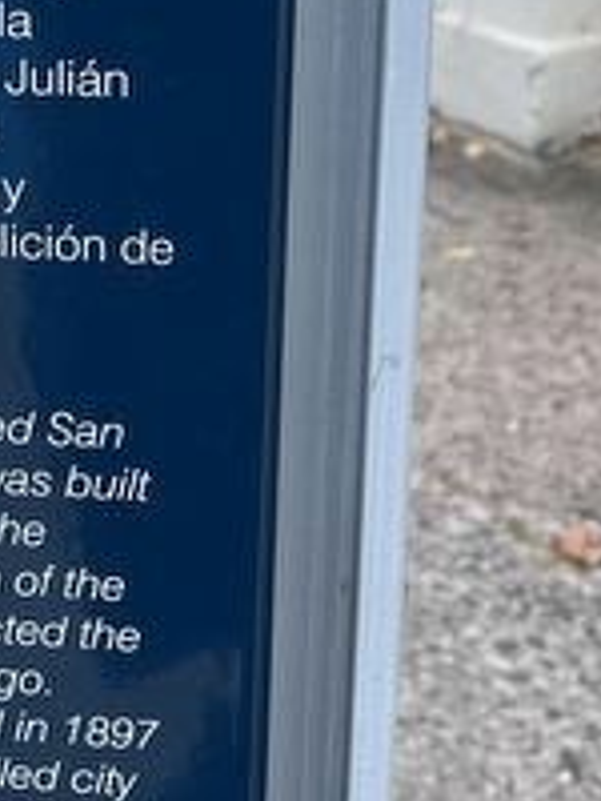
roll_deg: +0.4
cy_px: 8
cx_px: -44
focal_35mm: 104
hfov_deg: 14.0
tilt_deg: -17.3
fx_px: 2408
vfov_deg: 18.4
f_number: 1.6
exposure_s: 1/782
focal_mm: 5.1
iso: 50
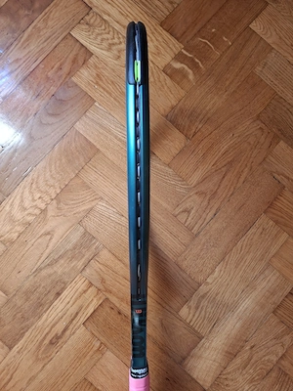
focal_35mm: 23
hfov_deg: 58.9
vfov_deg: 73.9
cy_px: 196
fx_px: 260
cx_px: 146
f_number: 1.8
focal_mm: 5.54
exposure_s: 1/50
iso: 200
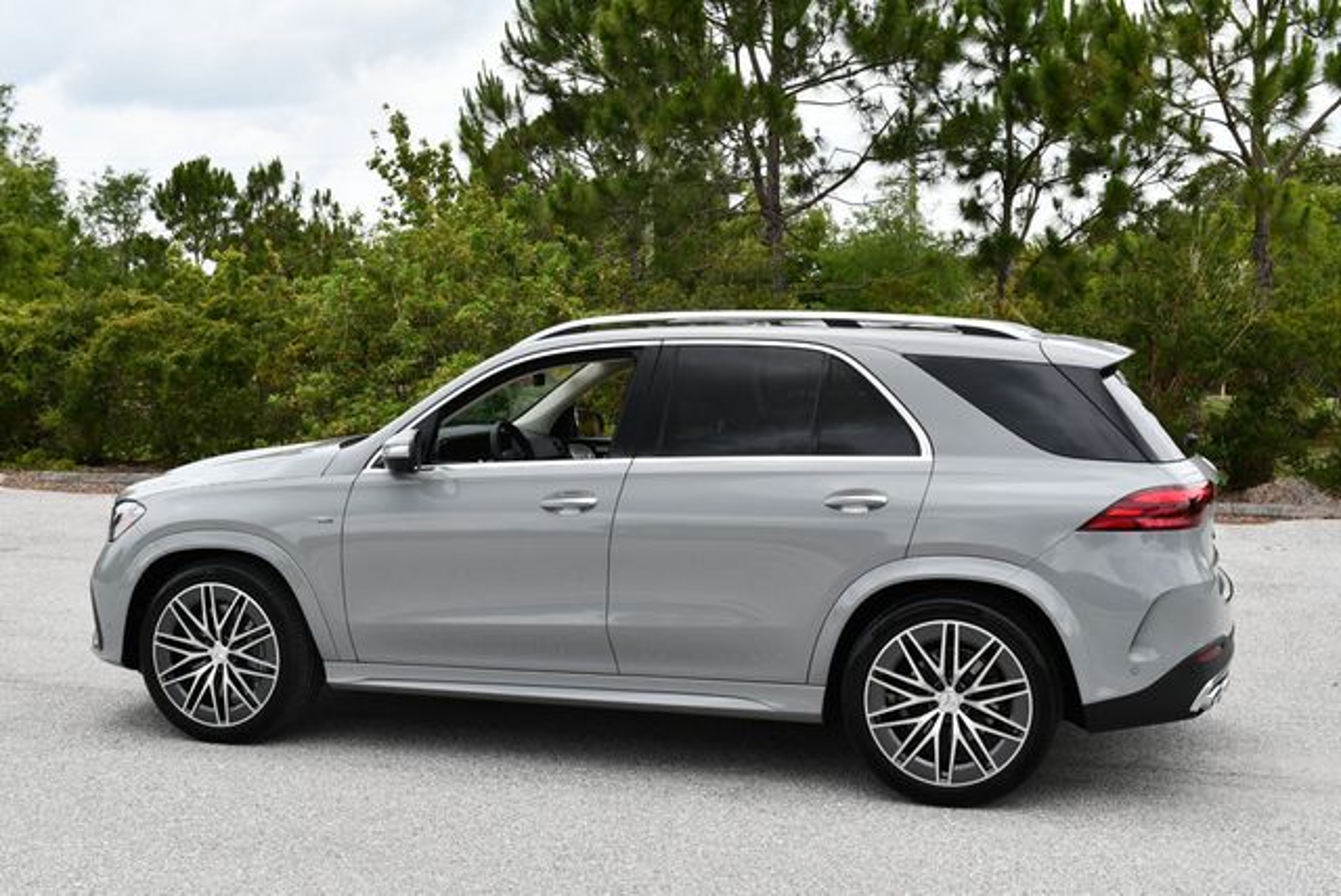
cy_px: 448
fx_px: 1640
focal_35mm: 44
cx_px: 670
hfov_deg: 44.5
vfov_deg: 30.6
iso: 110
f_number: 8
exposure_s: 1/250
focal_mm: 22
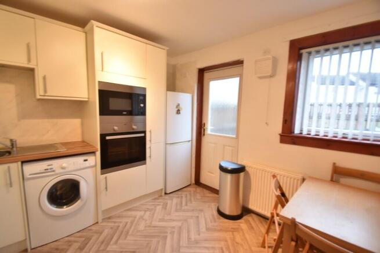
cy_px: 126
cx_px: 190
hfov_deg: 100.4
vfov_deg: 77.4
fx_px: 158
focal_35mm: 15
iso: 640
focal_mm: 10
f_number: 5
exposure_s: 1/15
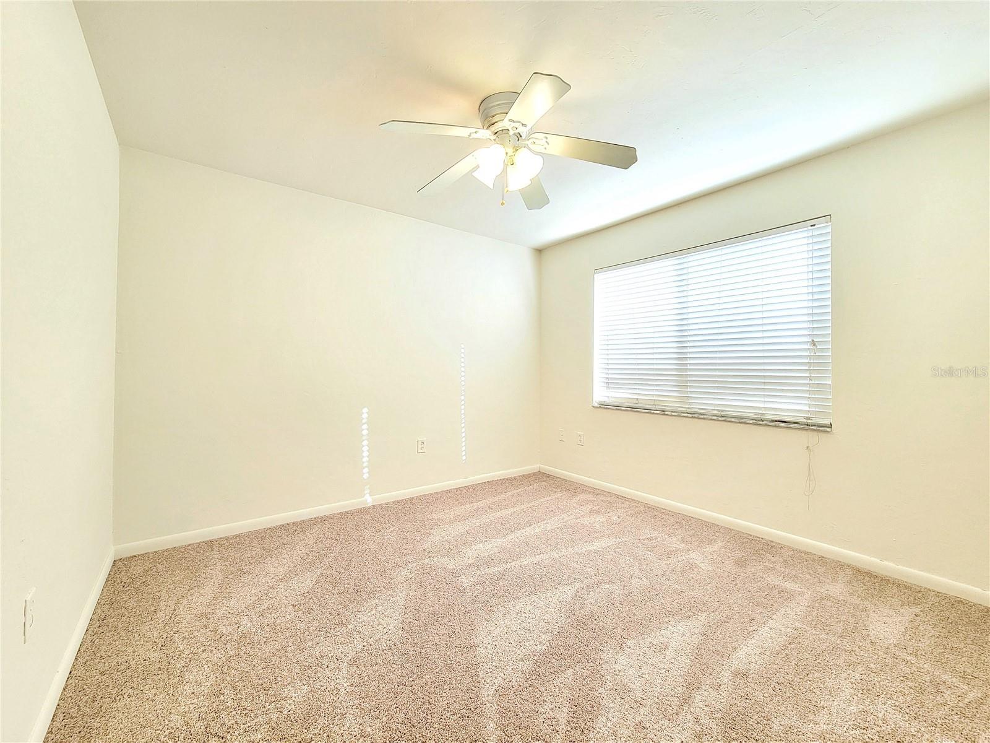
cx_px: 495
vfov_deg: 89.9
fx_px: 372
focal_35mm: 13
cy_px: 372
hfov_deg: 106.2
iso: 100
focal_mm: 2.2
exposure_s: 1/120
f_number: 2.2
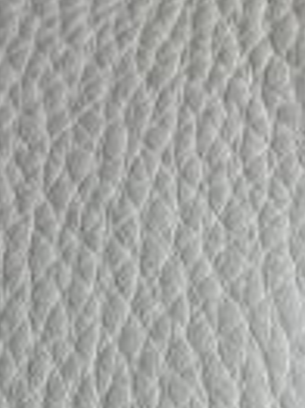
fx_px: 3460
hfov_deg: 5.0
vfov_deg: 6.7
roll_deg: +3.7
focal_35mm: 294
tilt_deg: -37.4
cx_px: 573
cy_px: 377
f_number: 1.78
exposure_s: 1/256
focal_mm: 6.76
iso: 64
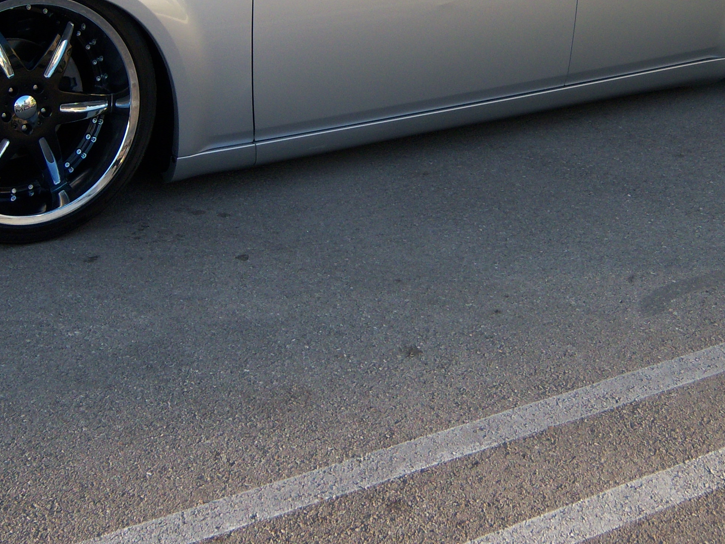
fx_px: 1424
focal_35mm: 68
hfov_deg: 28.5
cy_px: 83
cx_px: 288
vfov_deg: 21.3
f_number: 2.8
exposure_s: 1/200
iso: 80
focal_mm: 7.5
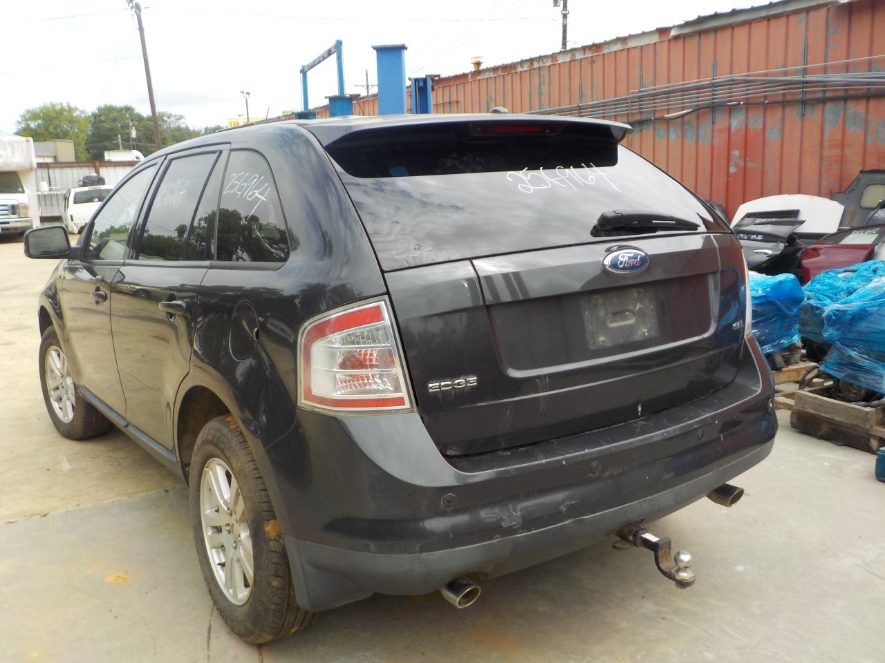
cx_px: 442
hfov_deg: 60.0
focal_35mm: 30
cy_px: 332
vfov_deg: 46.8
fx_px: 767
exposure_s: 1/500
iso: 125
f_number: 3.3
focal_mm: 4.1
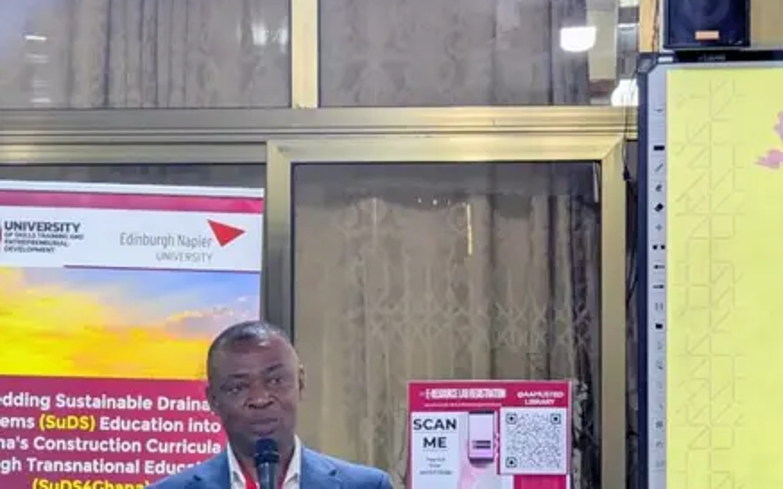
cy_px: 527
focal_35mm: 206
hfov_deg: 10.2
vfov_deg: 6.3
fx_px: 4395
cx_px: 220
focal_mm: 19
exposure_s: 1/57.3
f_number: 3.5
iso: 525
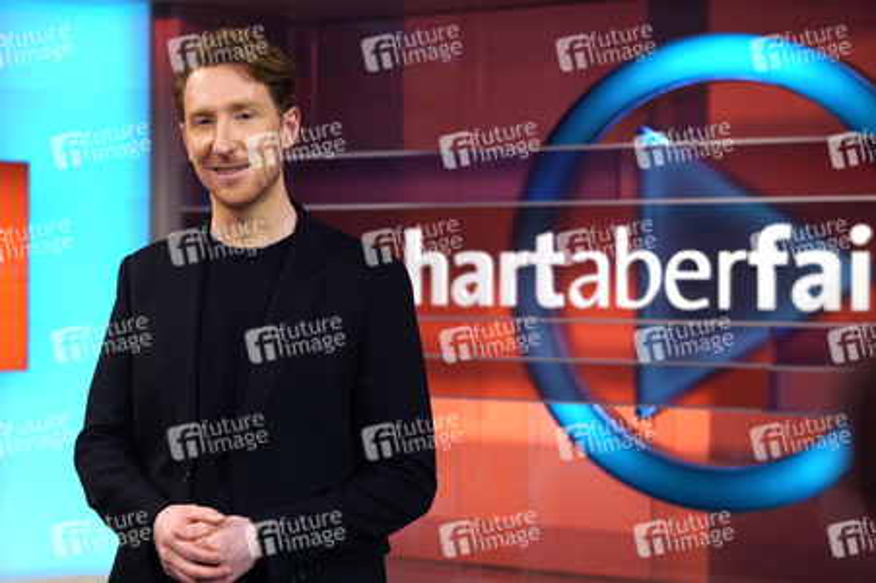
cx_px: 438
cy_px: 292
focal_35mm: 75
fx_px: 1824
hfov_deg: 27.0
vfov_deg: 18.2
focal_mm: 50
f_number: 2.8
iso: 1250
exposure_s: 1/250
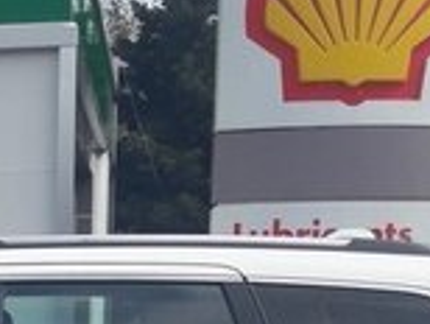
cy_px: 624
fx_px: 1493
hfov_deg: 15.7
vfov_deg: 11.3
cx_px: -109
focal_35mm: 120
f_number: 1.9
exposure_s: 1/1196
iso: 40
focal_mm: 3.7
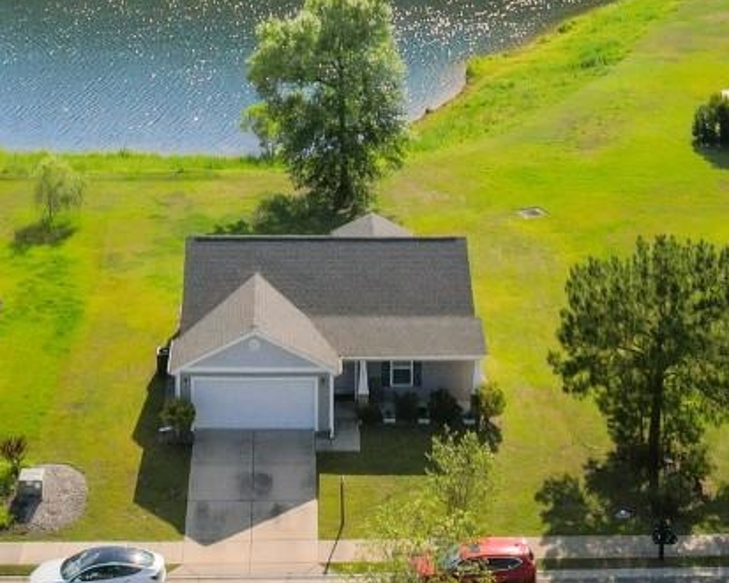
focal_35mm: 81
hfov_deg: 23.5
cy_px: -367
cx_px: 258
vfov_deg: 16.7
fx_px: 1747
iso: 100
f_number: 2.8
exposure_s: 1/1250
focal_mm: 8.38
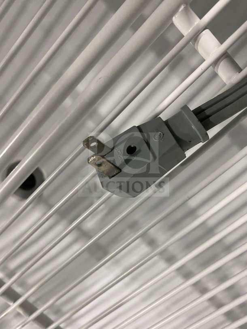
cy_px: 164
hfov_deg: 54.9
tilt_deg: -70.9
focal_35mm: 25
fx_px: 238
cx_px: 124
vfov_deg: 69.4
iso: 400
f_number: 1.8
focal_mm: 4.25
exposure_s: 1/60
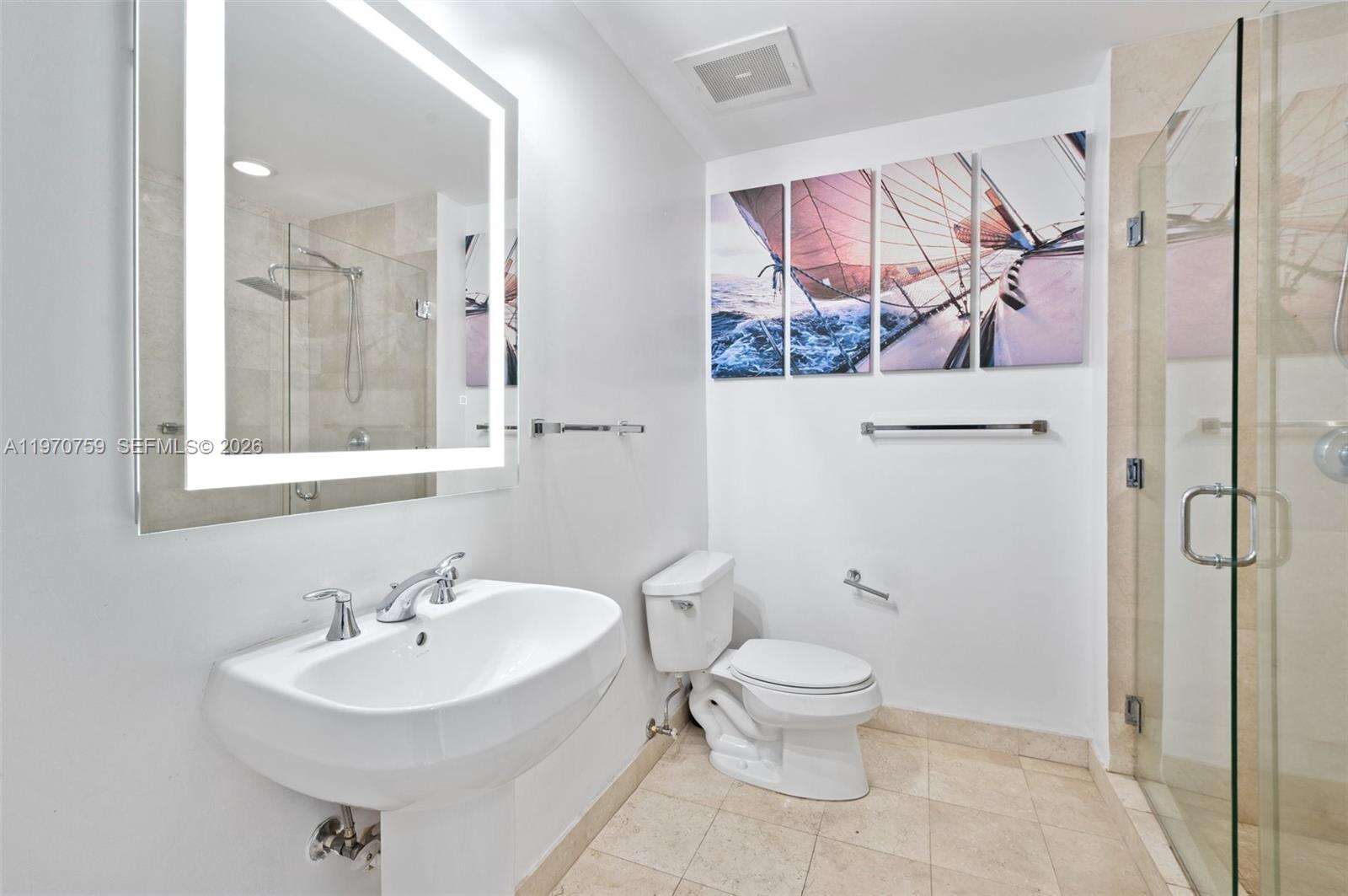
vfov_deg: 77.2
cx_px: 674
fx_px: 561
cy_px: 448
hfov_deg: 100.5
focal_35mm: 15
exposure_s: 1/4
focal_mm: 15
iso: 200
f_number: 8
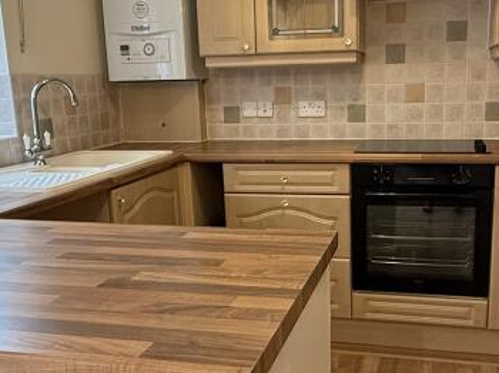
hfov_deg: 45.6
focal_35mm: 41
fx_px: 591
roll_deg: +1.0
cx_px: 292
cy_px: 205
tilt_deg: -11.2
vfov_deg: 35.1
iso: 250
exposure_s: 1/100
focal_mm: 2.22
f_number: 2.2
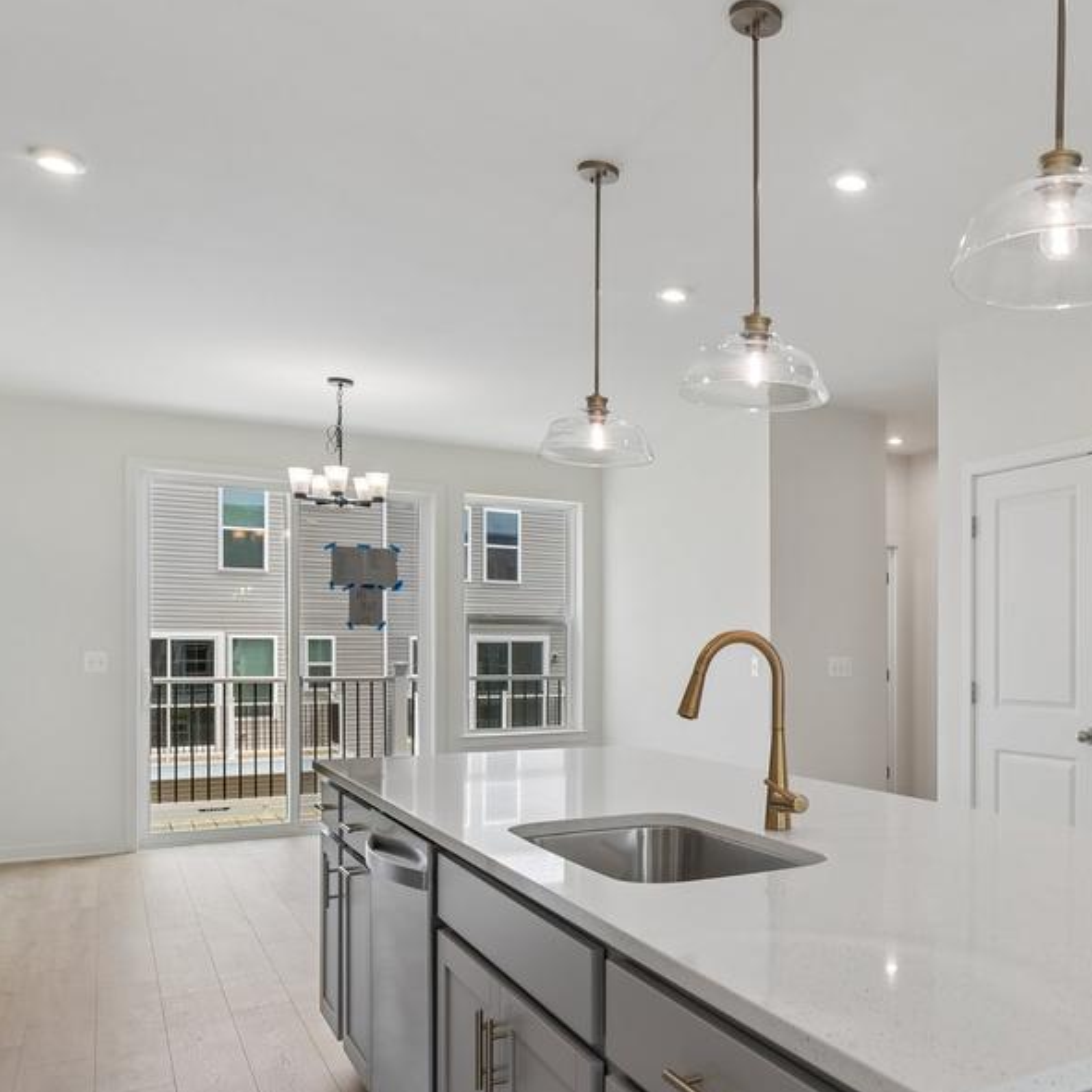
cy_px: 661
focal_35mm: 29
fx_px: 1035
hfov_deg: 52.2
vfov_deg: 55.2
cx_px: 868
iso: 100
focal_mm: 14
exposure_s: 1/60
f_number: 8
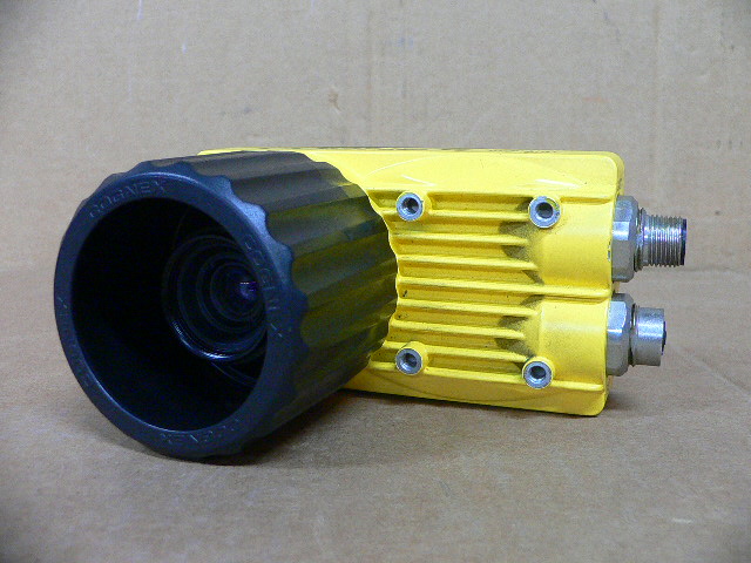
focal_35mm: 35
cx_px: 376
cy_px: 282
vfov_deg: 40.7
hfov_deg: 52.6
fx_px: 759
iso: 200
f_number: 2.8
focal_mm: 4.6
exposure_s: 1/13
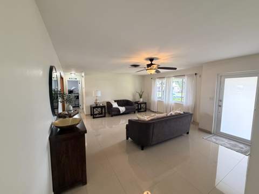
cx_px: 130
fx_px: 105
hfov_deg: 102.1
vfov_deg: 85.6
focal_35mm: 14
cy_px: 97
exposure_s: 1/60
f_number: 2.2
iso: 320
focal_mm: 2.22
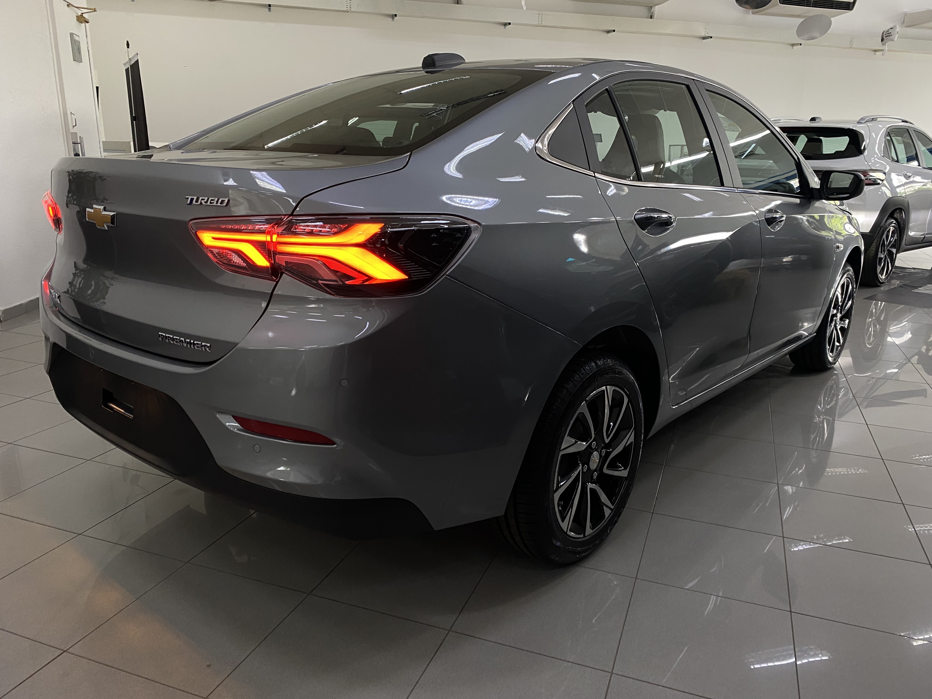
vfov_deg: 53.1
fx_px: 700
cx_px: 466
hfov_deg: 67.3
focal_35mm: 26
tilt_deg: -13.3
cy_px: 350
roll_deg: -2.0
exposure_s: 1/60
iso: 125
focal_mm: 4.25
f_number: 1.8
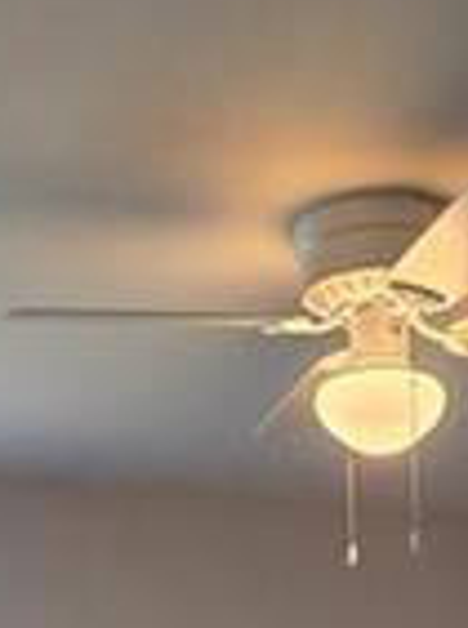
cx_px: 330
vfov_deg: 21.8
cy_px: 998
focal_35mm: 71
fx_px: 1286
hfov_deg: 20.5
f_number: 2.2
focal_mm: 2.2
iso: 200
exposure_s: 1/120
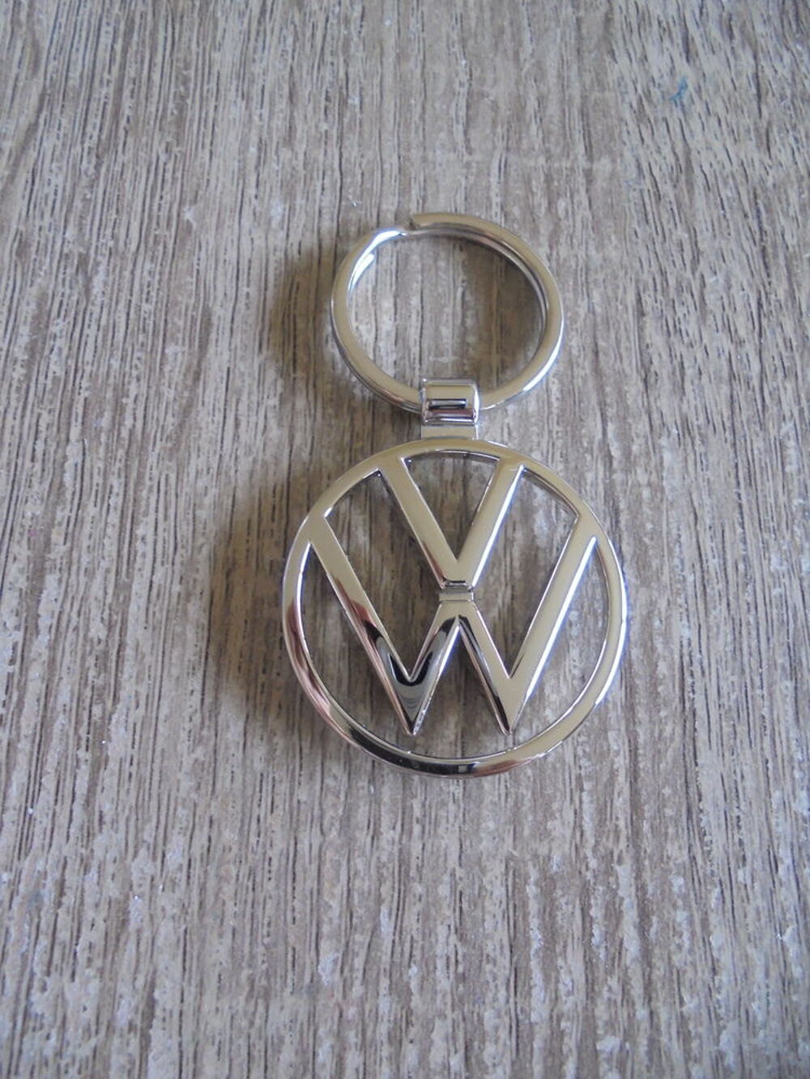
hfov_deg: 53.1
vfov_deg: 67.3
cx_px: 405
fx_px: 811
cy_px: 540
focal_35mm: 26
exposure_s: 1/30
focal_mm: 4.6
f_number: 3.5
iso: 250
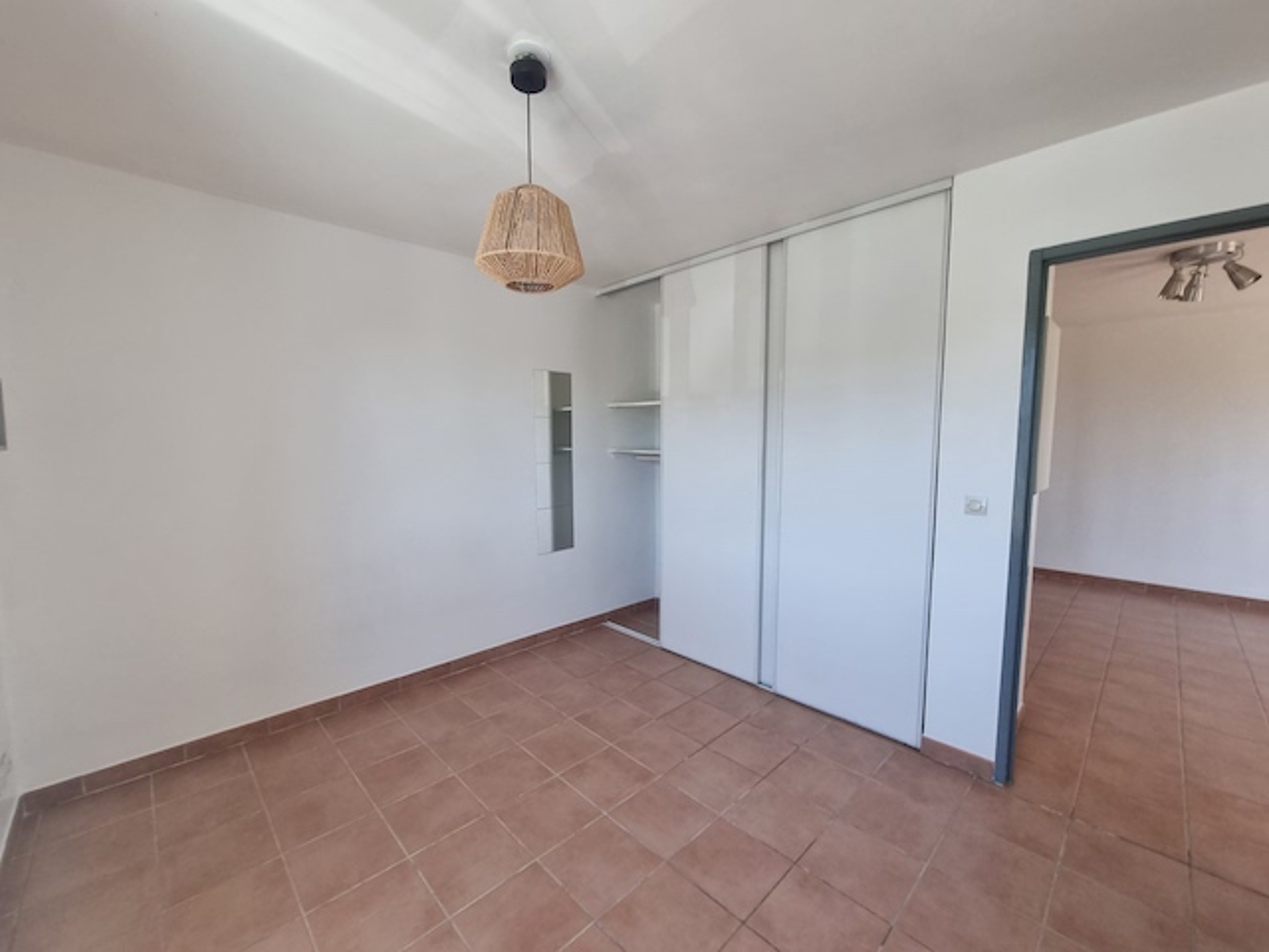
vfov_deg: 89.9
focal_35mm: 13
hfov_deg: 106.2
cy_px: 476
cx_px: 634
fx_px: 477
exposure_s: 1/100
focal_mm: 2.2
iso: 80
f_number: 2.2
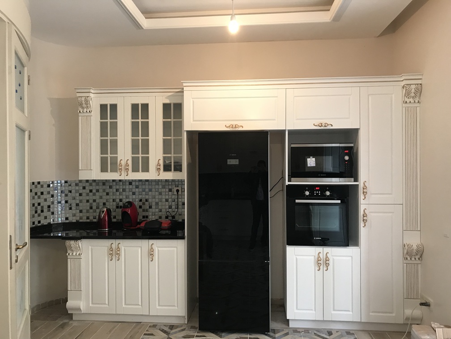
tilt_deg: +0.5
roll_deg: +0.0
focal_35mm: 28
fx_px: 365
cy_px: 170
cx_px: 226
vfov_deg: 49.7
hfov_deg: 63.4
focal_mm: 3.99
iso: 50
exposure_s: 1/17
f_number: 1.8
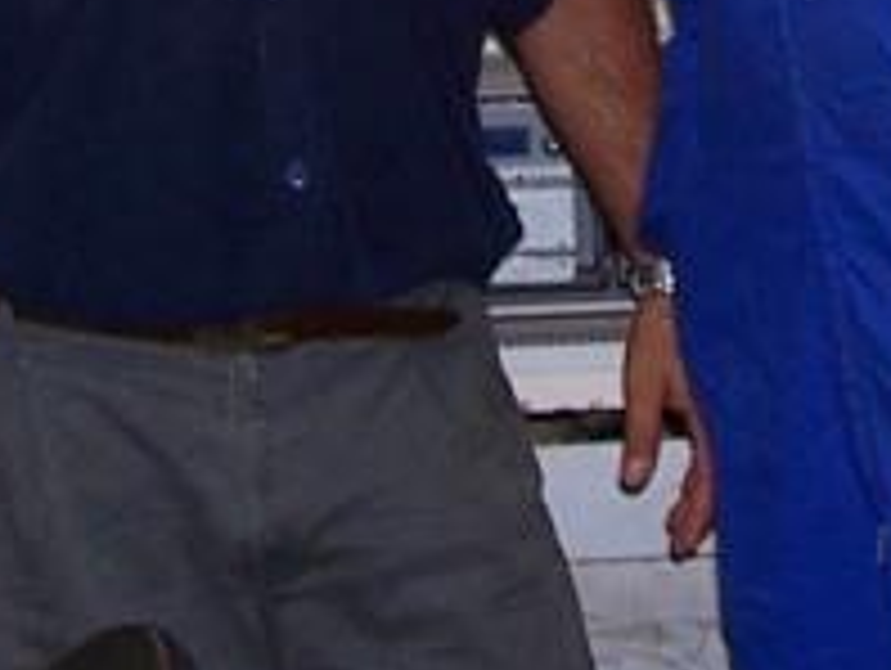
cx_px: 734
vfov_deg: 8.0
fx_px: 4665
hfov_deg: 10.9
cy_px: -432
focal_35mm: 181
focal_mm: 6
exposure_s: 1/60
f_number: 2.8
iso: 80
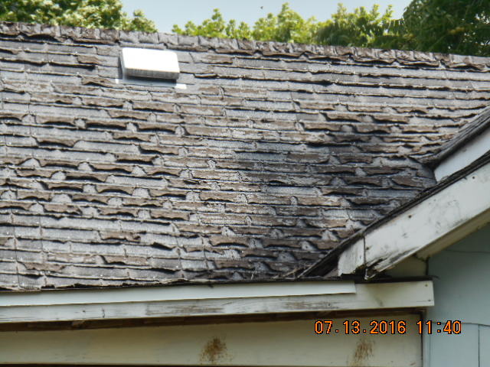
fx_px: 2576
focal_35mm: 182
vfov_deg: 8.2
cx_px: 245
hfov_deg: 10.9
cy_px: 184
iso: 160
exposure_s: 1/250
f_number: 6.4
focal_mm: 32.9
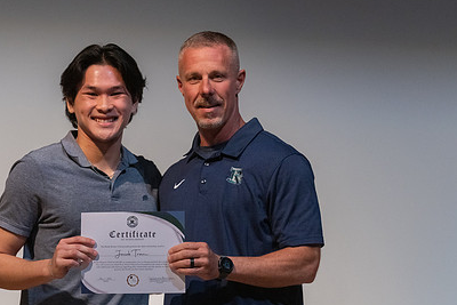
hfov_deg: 7.6
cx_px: 155
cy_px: 176
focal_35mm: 270
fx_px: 3429
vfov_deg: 5.1
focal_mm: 186
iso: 5000
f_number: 4
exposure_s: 1/320
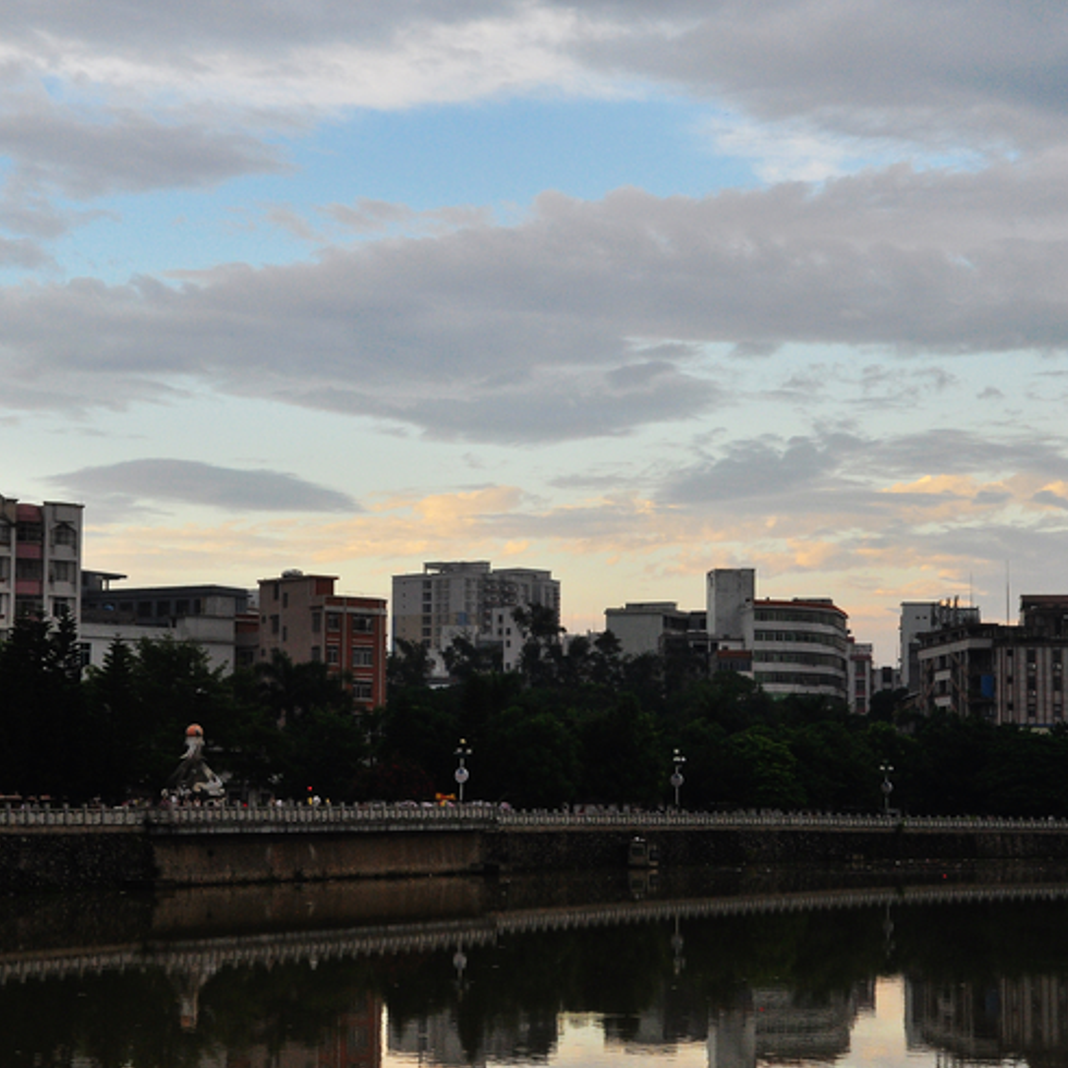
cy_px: 538
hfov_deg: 23.3
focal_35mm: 74
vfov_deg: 23.4
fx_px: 2583
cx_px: 447
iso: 500
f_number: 18
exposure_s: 1/30
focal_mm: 38
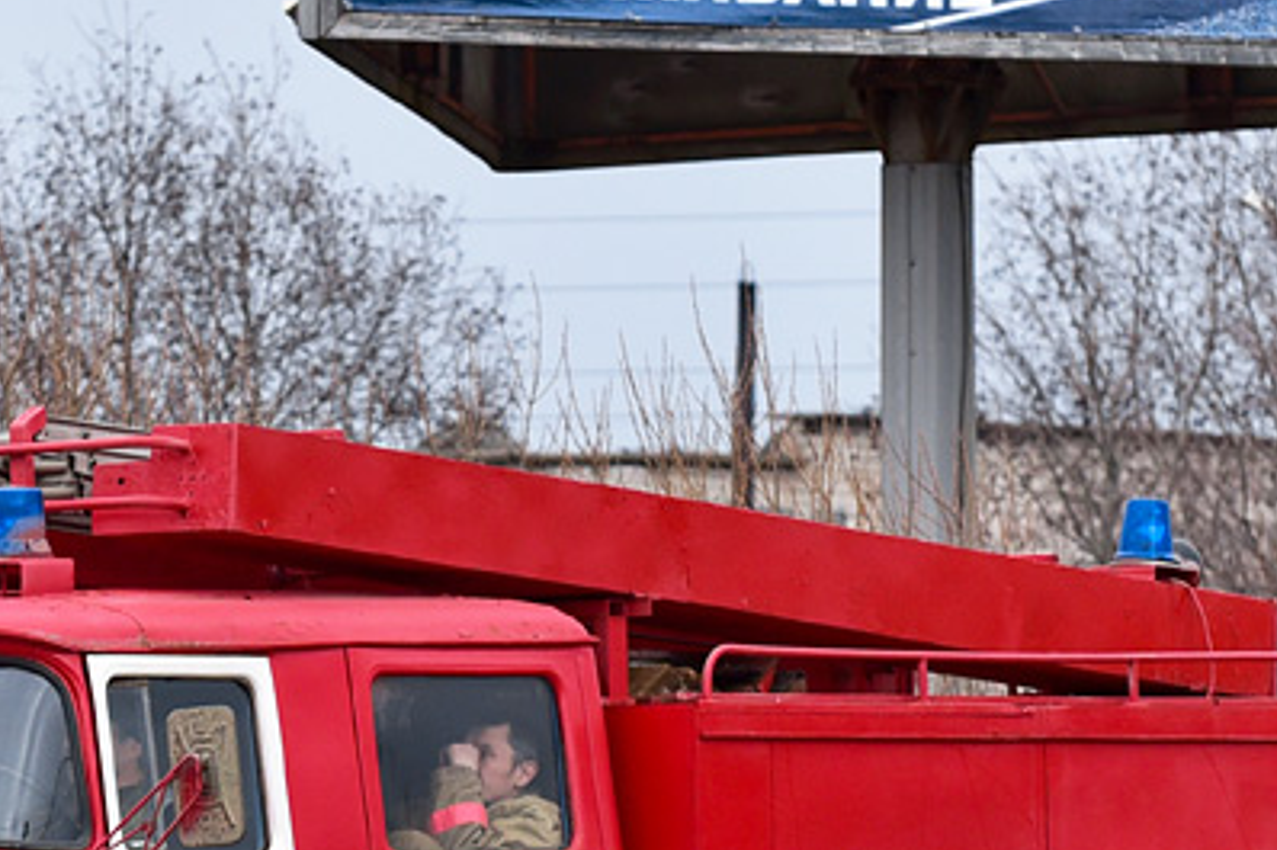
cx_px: 122
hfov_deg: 5.1
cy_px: 667
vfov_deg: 3.4
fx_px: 14430
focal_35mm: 407
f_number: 6.3
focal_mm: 135
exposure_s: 1/1000
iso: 640
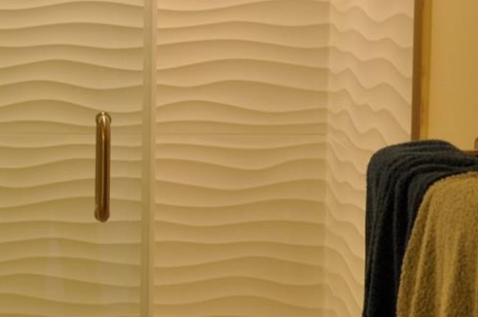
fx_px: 1684
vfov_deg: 10.8
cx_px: -76
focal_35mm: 127
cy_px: 122
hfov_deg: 15.6
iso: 200
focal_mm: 26
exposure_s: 1/30
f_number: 5.6
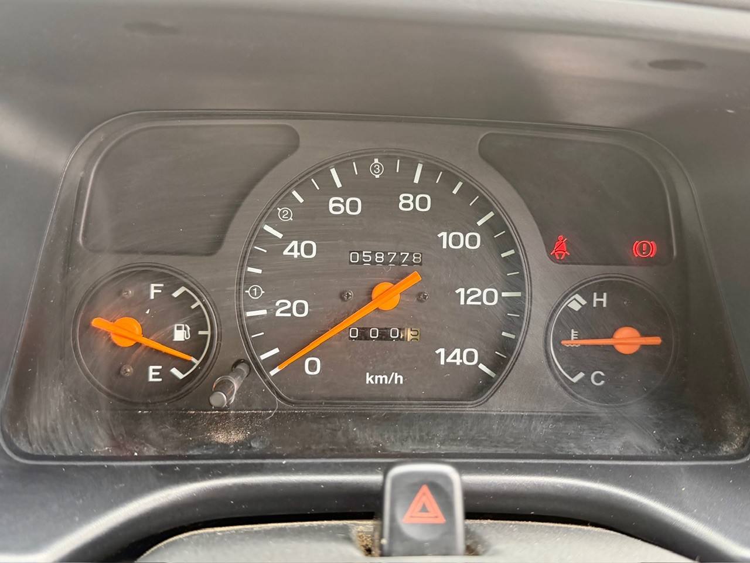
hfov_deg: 71.6
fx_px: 520
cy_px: 282
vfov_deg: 56.8
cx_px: 375
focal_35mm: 24
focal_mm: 6.76
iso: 200
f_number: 1.78
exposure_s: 1/81
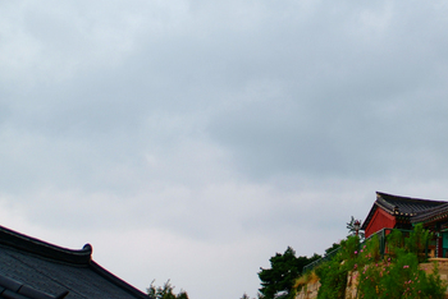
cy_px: 179
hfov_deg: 32.4
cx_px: 360
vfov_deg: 22.6
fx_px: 747
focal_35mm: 60
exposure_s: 1/45
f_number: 3.3
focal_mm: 20
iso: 100
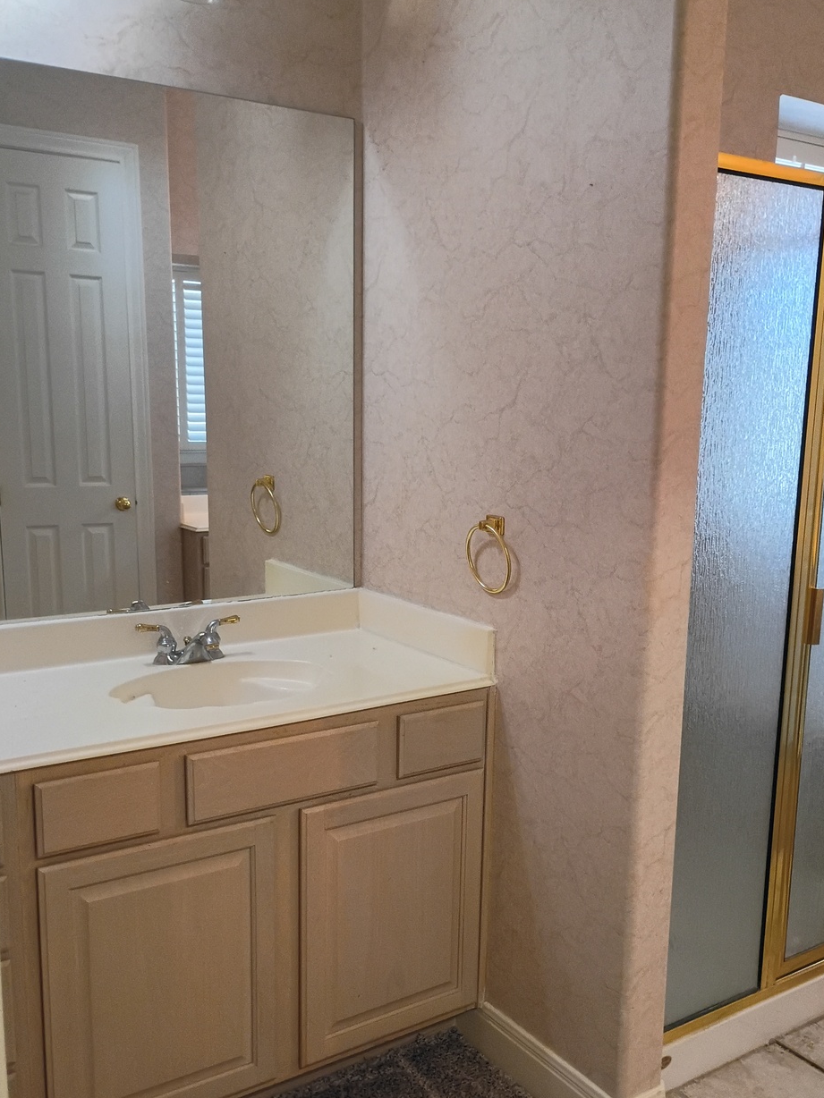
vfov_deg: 53.9
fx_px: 1079
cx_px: 437
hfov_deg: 41.8
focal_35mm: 34
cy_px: 598
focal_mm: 4.27
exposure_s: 1/60
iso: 857
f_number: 1.8
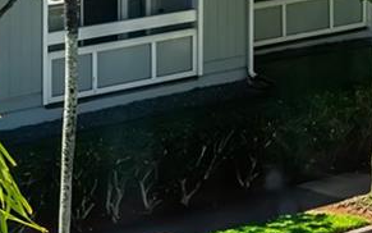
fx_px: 1987
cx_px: 430
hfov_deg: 10.5
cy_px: -387
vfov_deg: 6.3
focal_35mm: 196
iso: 125
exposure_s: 1/400
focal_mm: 35
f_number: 10
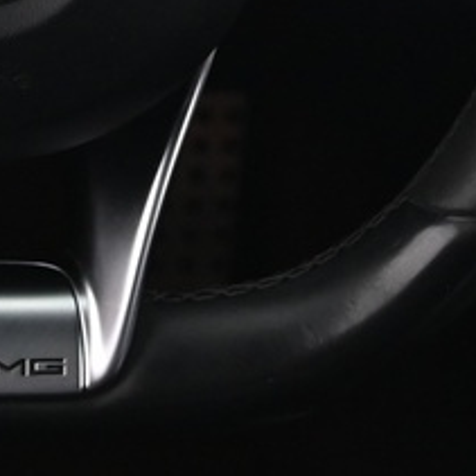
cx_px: -61
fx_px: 2443
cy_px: -72
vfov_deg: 11.0
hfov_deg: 11.0
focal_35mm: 157
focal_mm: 24
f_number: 4
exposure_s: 1/15
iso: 2000
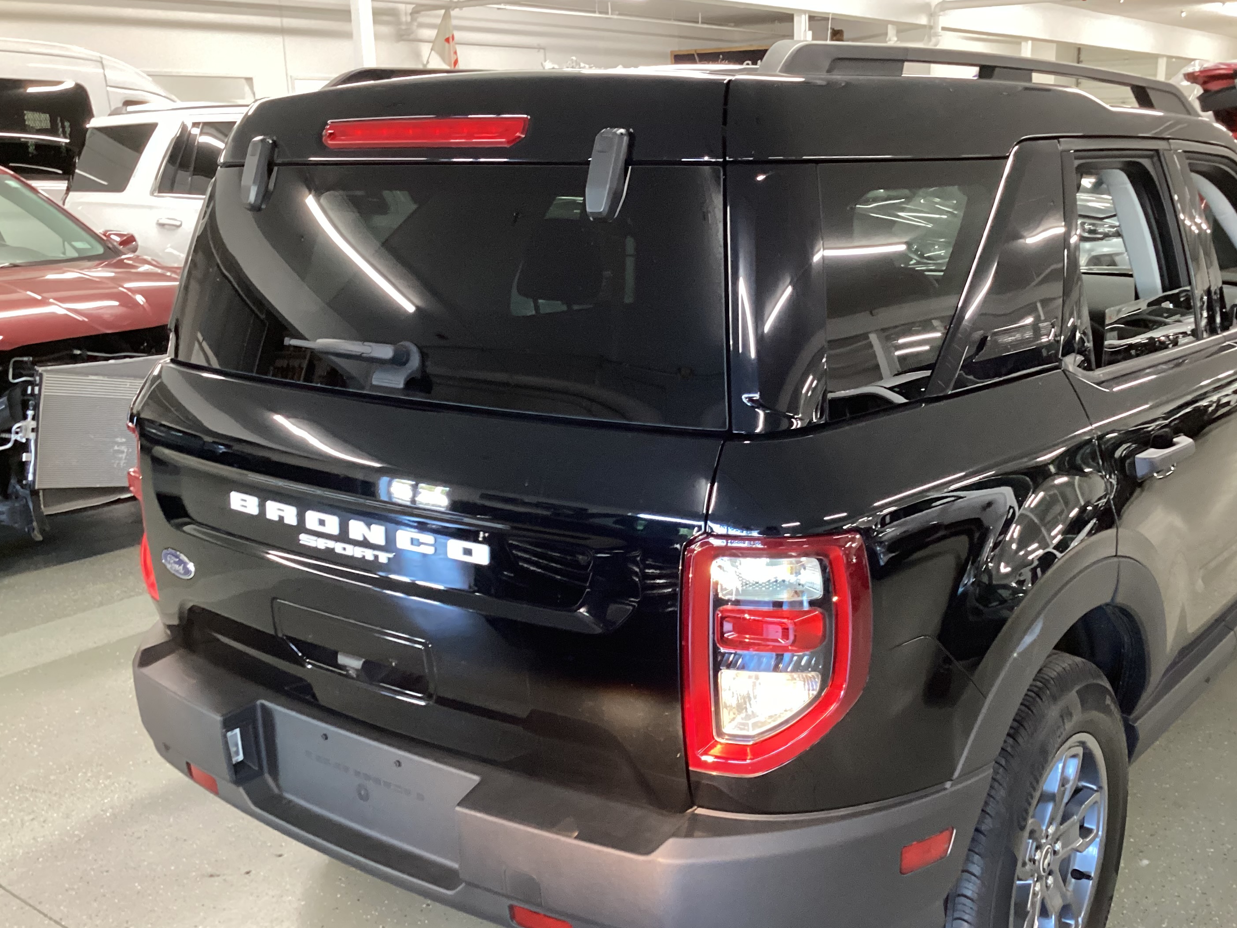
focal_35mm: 36
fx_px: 1286
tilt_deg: -17.5
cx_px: 697
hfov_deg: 51.2
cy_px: 515
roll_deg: +0.4
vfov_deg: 39.6
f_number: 2.4
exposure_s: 1/33
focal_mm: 3.3
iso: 400
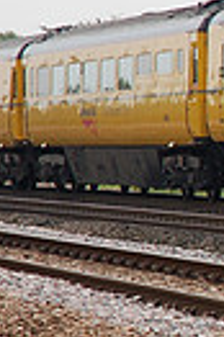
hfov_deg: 3.3
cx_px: 682
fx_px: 3846
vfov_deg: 5.0
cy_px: 196
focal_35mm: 411
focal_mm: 62
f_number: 4.5
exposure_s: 1/1000
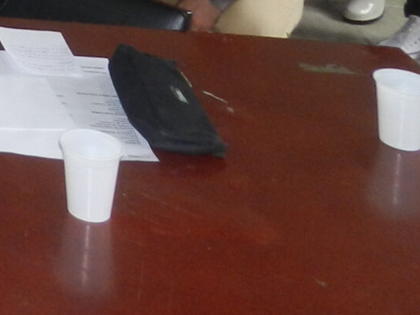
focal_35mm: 109
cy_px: -389
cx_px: -382
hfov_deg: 15.1
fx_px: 1323
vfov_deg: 11.6
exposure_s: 1/30
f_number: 3.4
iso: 200
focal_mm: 4
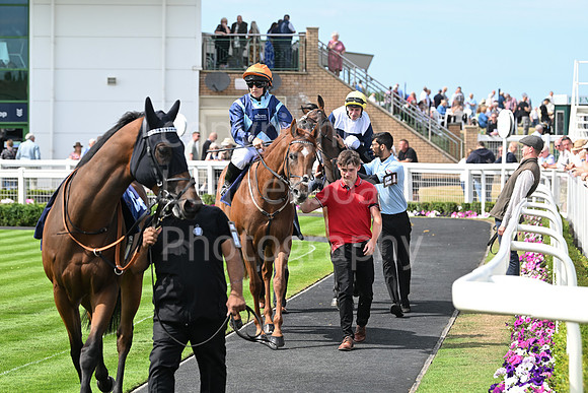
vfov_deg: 11.2
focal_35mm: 122
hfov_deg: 16.8
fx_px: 1993
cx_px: 294
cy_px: 196
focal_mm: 122
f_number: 5.6
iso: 400
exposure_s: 1/1250
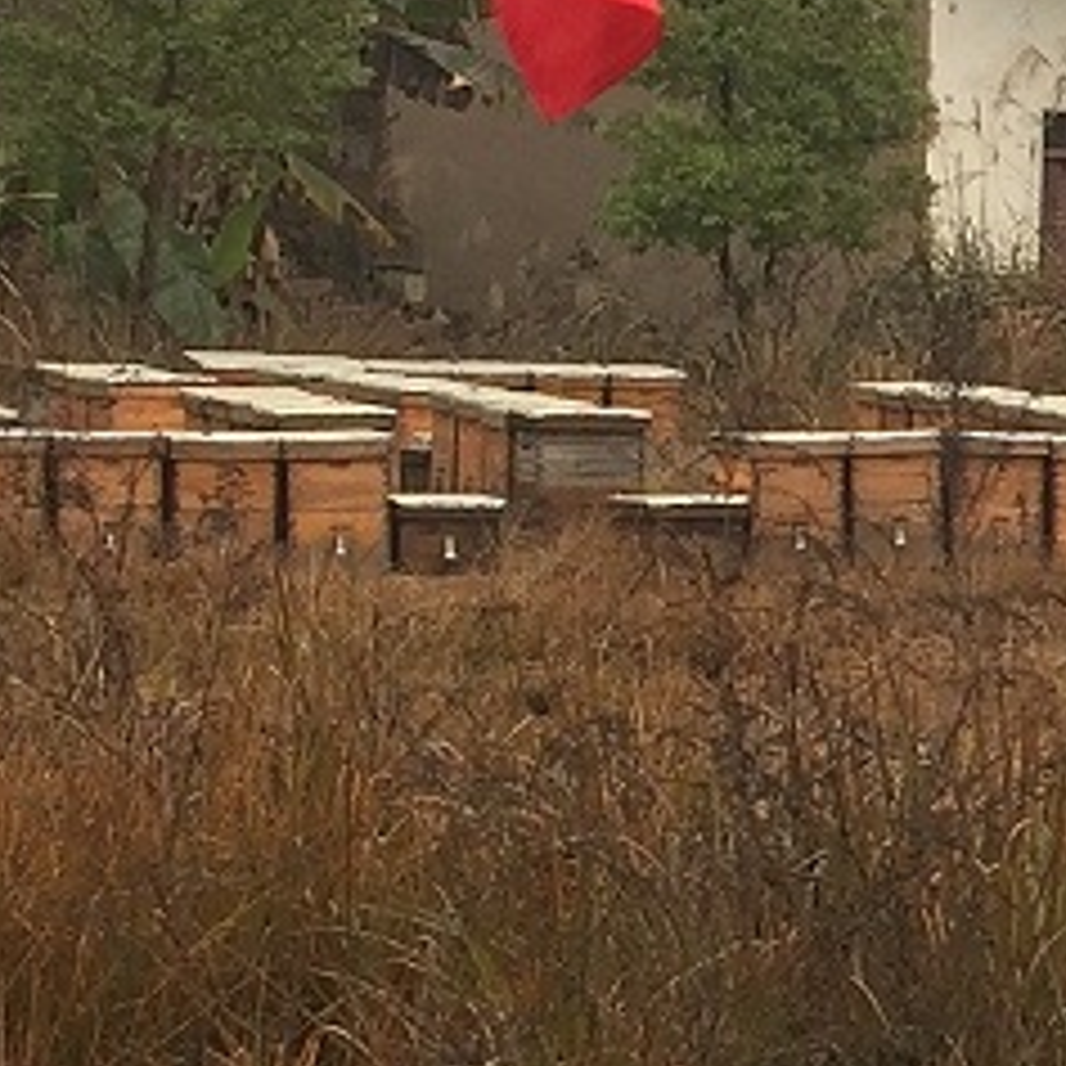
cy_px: 605
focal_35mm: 162
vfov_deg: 10.8
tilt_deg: -7.4
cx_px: 1534
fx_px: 5644
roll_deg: +0.1
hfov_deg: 10.5
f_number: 2.2
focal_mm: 4.15
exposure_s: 1/106
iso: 32
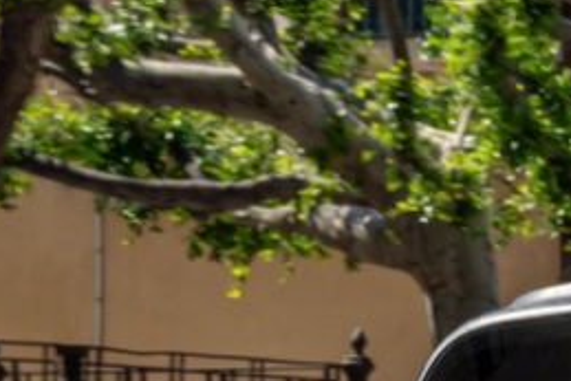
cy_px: 285
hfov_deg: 5.9
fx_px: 5396
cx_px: 1204
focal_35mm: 340
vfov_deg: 4.0
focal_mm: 44
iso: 64
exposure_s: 1/80
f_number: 13
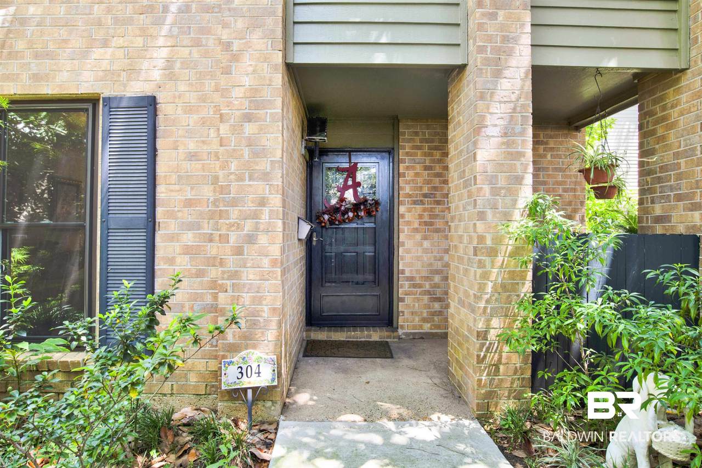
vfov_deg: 64.5
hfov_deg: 86.9
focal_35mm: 19
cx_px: 351
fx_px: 370
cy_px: 234
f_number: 11
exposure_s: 1/10
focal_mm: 19
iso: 200
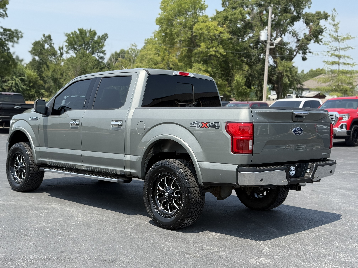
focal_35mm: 48
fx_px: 496
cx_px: 179
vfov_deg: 30.3
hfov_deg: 39.7
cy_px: 134
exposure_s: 1/2146
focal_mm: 6.76
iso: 64
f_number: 1.78
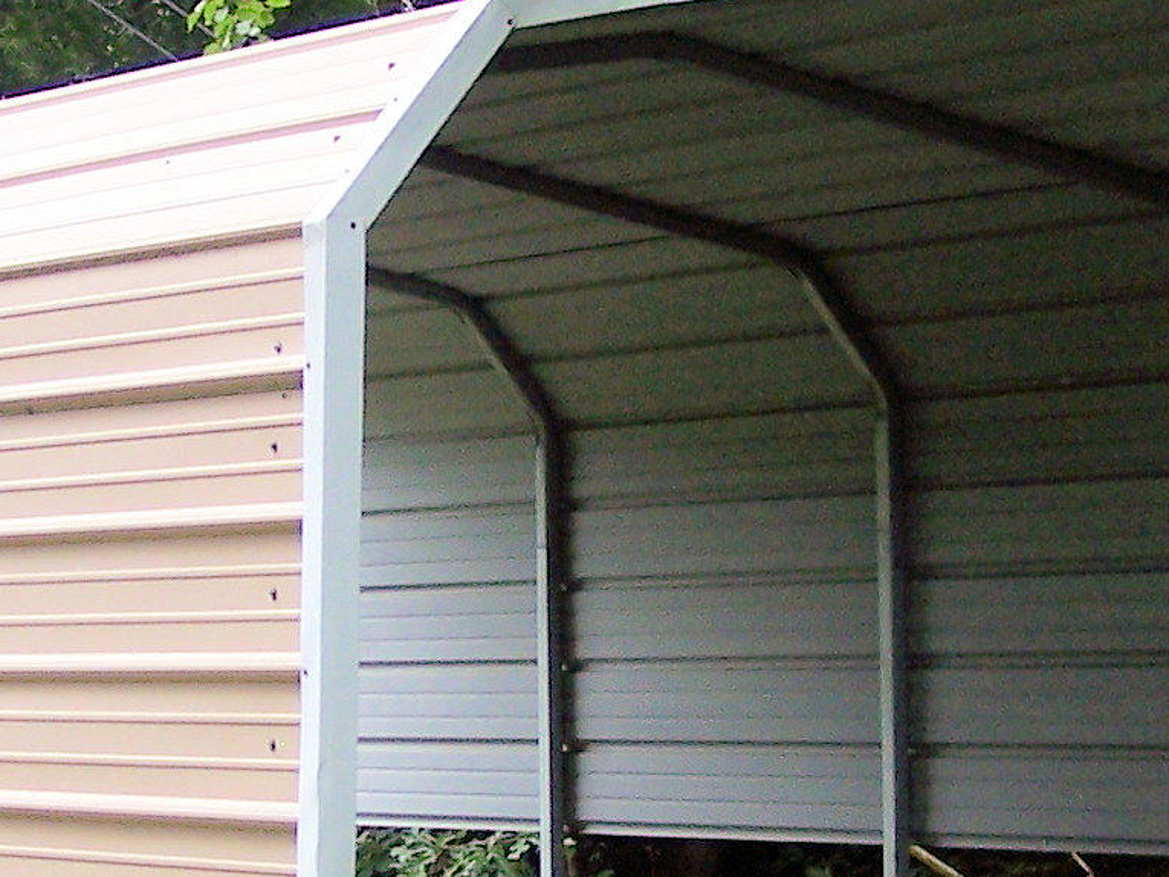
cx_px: 656
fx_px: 4323
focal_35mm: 128
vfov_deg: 11.6
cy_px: 591
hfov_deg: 15.4
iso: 80
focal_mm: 6.3
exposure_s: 1/320
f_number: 2.8
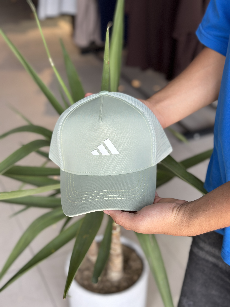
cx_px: 115
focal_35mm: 48
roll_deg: +0.0
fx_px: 425
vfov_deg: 39.7
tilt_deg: -33.5
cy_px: 154
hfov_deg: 30.3
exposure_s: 1/284
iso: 80
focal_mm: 6.86
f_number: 1.78
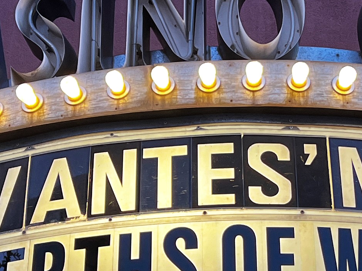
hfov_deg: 17.5
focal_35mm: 112
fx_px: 1171
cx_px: 272
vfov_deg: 13.1
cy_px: 256
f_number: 1.5
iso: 125
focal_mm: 5.7
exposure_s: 1/120
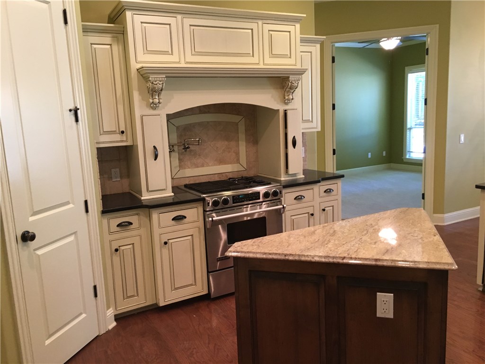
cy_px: 182
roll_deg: +2.0
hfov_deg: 61.7
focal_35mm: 29
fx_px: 406
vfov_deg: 48.2
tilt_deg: -8.6
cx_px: 242
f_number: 2.2
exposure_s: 1/30
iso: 160
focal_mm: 4.15
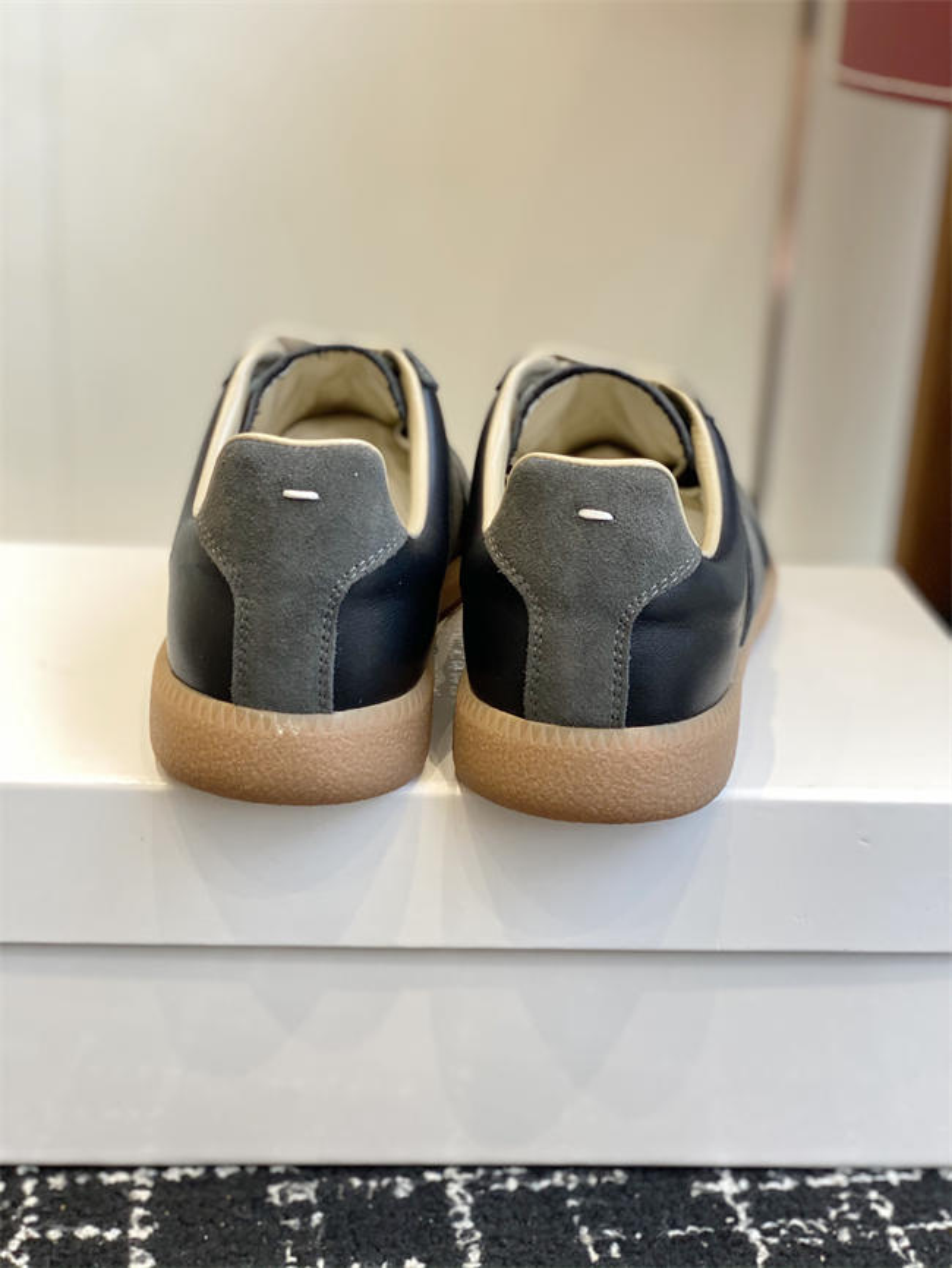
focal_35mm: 52
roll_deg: -3.6
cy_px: 634
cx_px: 476
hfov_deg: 28.0
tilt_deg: -19.2
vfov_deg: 36.8
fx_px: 1906
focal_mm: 6
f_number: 2
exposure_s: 1/122
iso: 100
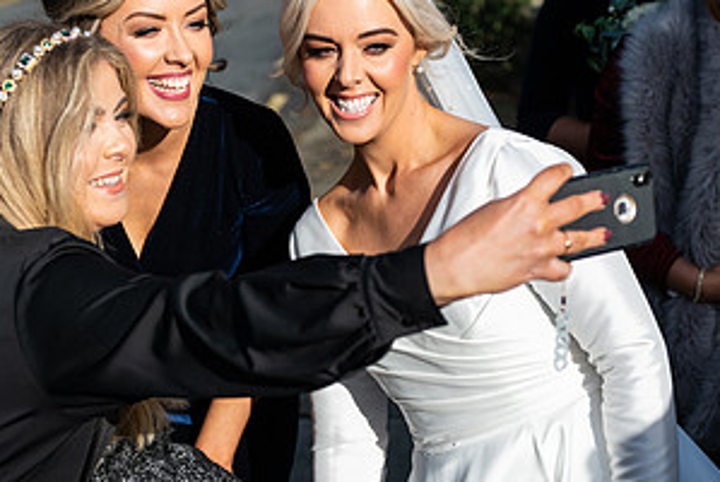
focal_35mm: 93
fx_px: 1862
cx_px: 349
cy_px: 139
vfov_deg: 14.7
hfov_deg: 21.9
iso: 160
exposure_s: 1/3200
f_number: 3.5
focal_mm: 48
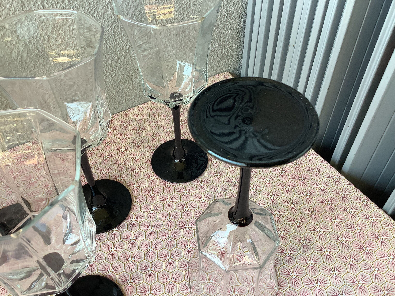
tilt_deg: -48.1
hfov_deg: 58.4
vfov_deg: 45.4
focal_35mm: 31
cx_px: 198
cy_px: 148
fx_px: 354
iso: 50
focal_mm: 3.3
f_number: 2.4
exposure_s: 1/120
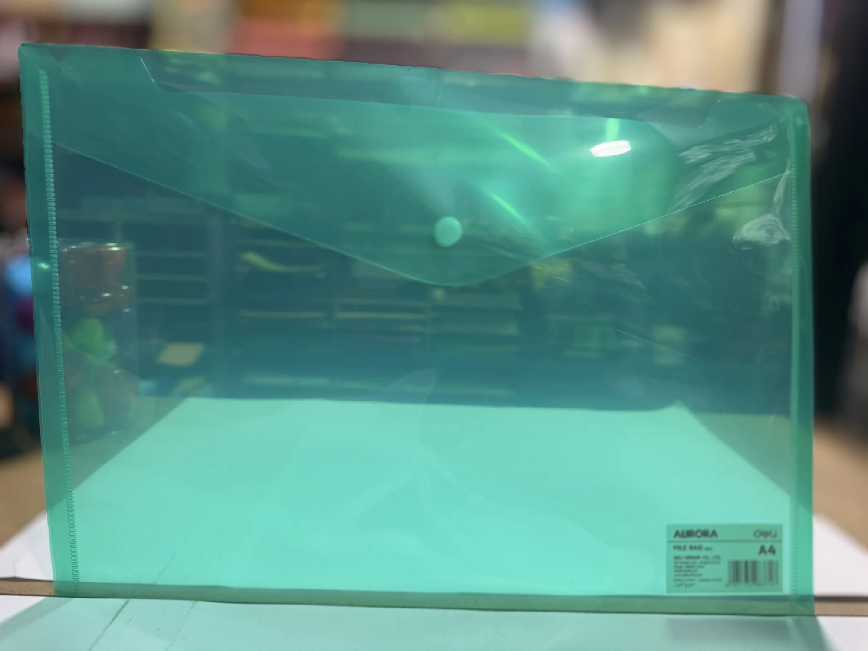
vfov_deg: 56.8
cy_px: 326
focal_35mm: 24
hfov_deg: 71.6
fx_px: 602
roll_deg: -2.3
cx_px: 434
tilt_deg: -9.7
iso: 100
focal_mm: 6.76
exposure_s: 1/120
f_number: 1.78
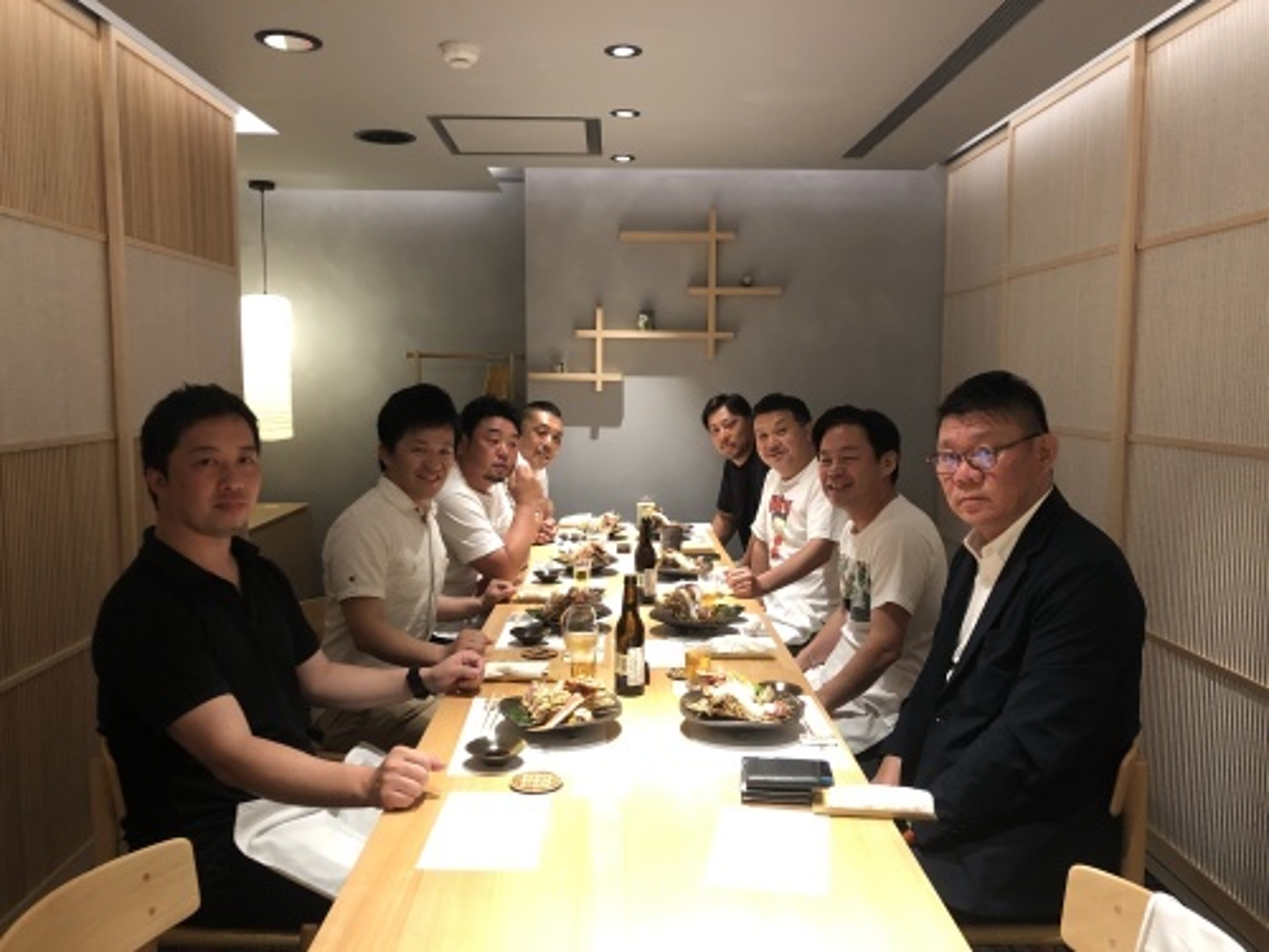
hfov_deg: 63.4
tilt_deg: -5.9
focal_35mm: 28
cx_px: 634
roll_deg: -0.7
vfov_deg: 49.7
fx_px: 1026
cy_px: 476
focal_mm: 4
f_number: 1.8
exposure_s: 1/9
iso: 100
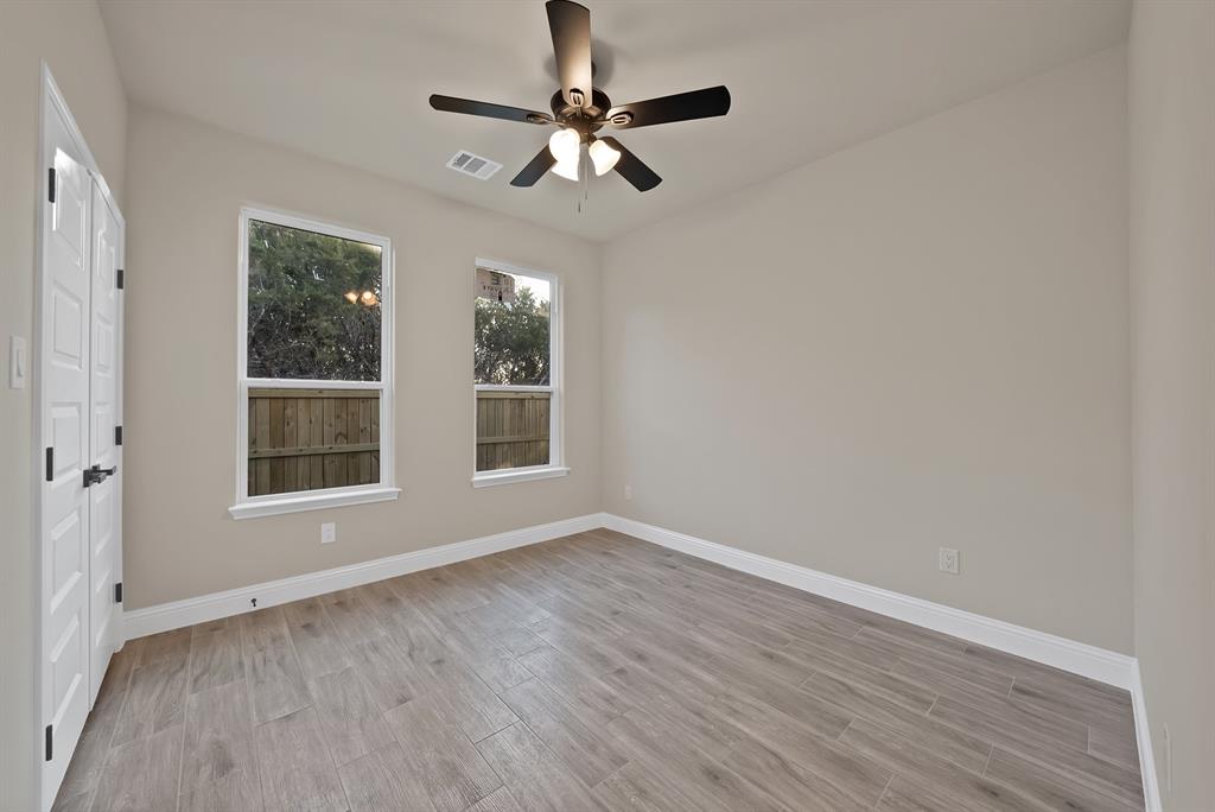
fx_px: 405
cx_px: 608
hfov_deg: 112.6
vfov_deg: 90.1
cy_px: 406
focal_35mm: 12
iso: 640
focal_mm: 12
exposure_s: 1/4
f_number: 9
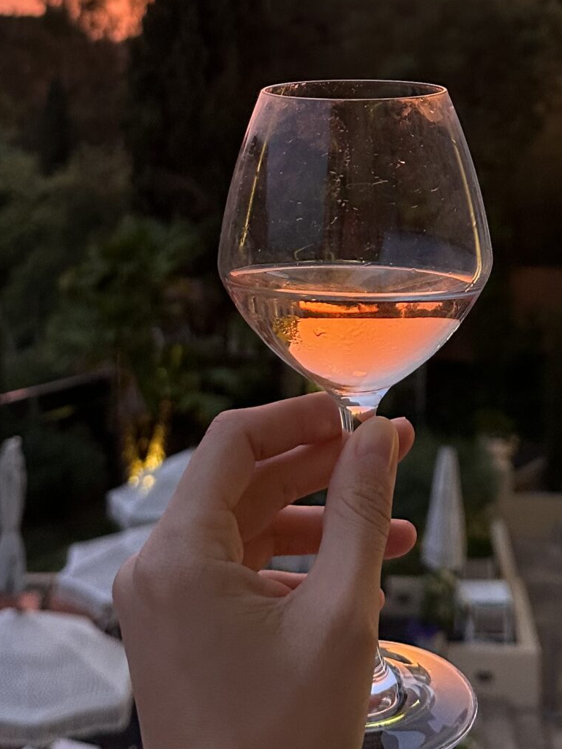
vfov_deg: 30.0
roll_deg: -0.3
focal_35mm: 60
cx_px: 367
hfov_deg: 24.3
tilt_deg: +3.9
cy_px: 2
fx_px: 1299
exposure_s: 1/100
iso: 200
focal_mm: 6.86
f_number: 1.78
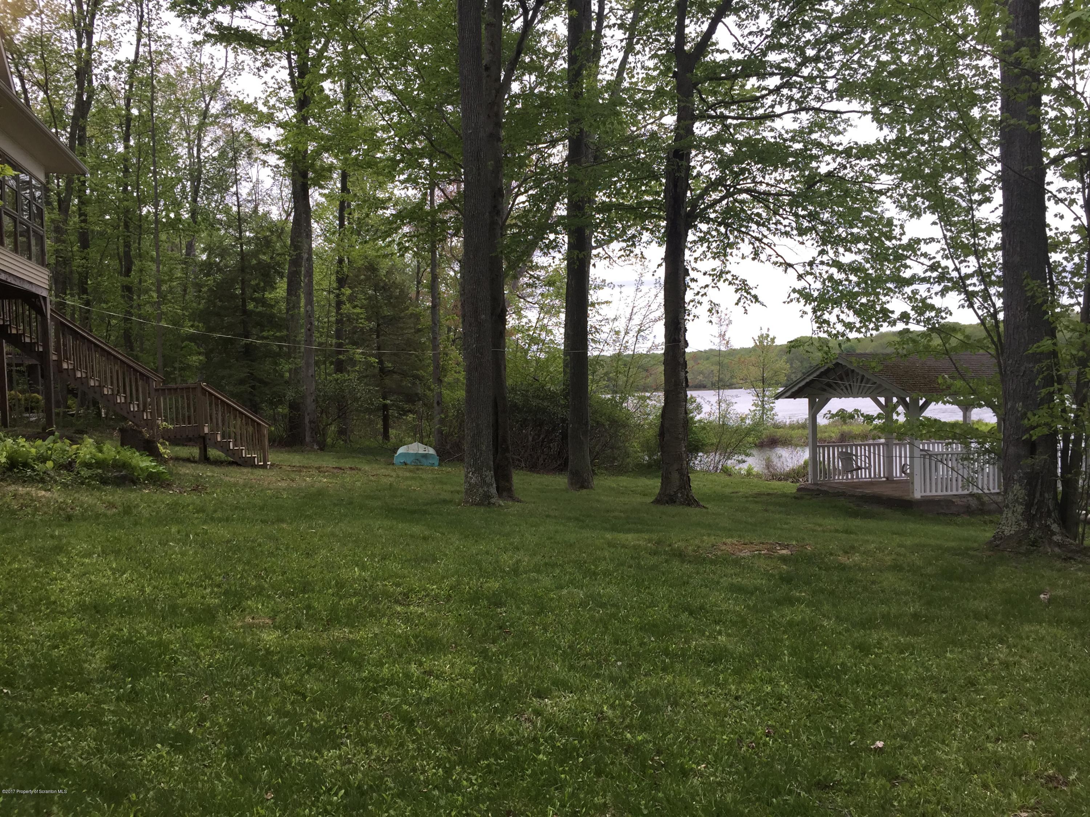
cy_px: 408
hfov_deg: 61.7
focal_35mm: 29
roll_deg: +2.4
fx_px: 913
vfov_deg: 48.2
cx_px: 545
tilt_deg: -1.6
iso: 40
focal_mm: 4.15
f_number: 2.2
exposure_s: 1/989
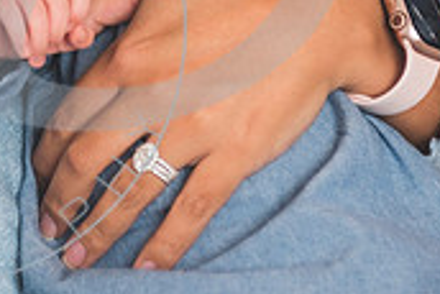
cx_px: 51
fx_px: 2887
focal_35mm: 236
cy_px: -188
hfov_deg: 8.7
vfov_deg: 5.8
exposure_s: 1/125
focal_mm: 70
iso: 200
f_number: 3.5
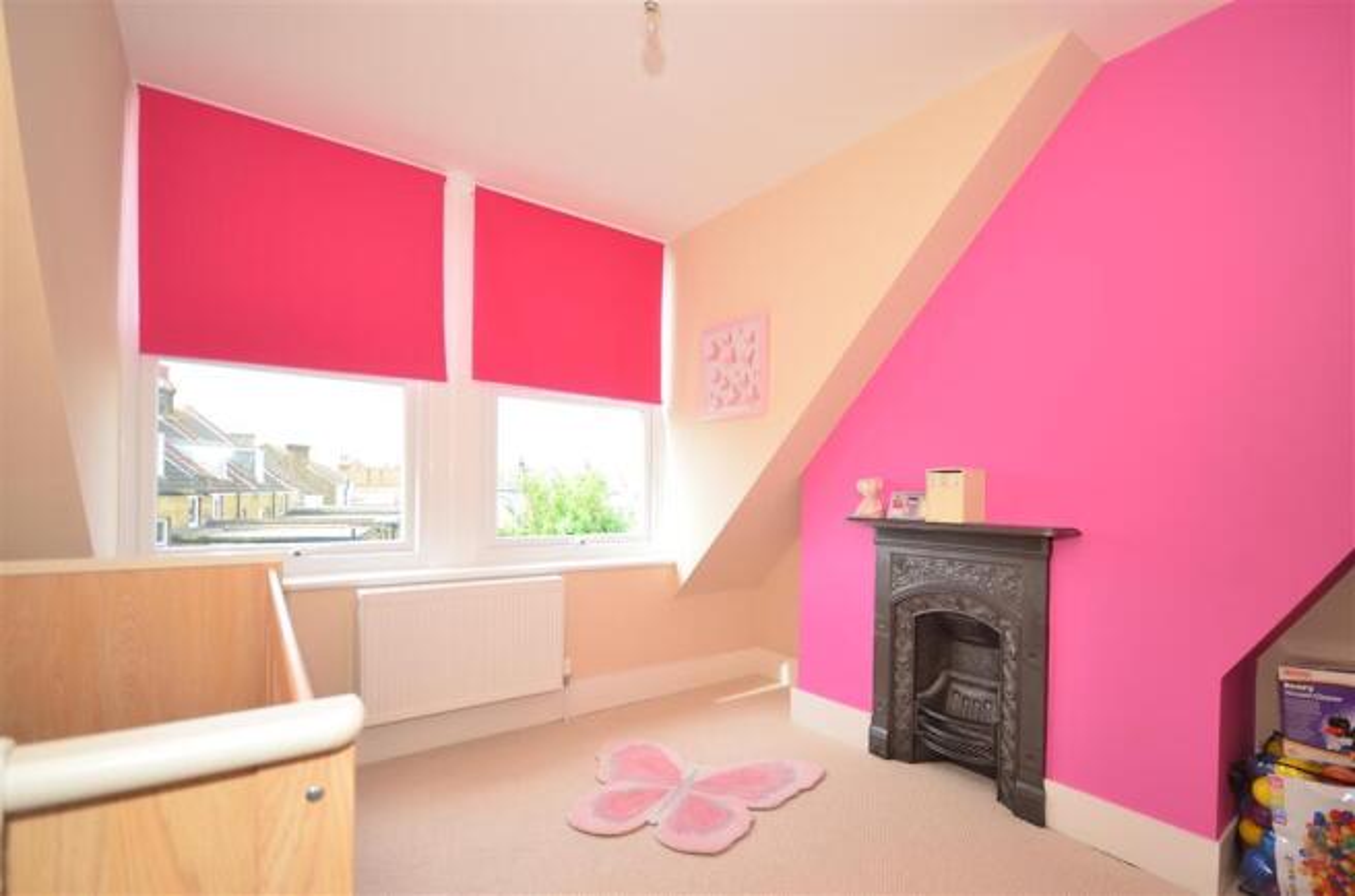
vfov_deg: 77.0
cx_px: 678
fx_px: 563
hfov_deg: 100.5
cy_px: 448
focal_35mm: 15
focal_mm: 10
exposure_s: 1/60
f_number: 4
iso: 200
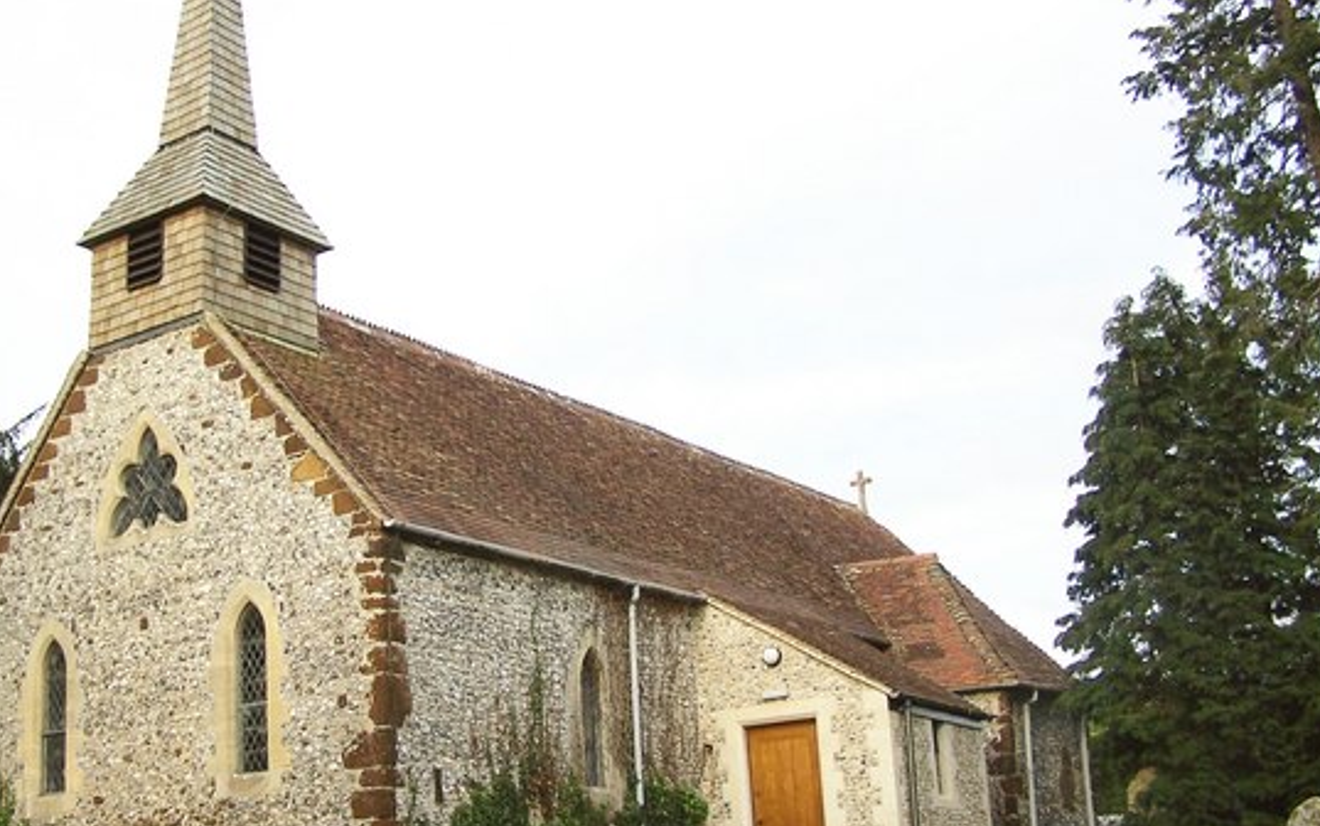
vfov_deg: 26.9
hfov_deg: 41.7
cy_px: 415
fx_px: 1727
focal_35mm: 48
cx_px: 568
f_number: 2.8
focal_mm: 6.3
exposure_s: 1/500
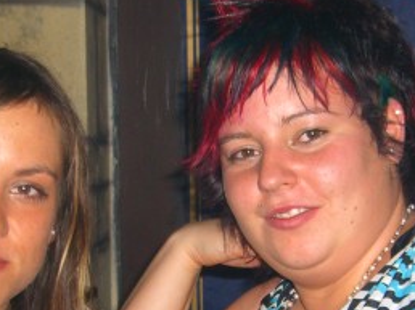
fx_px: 1413
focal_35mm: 118
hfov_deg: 16.7
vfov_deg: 12.4
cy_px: 318
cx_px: 241
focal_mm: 7.9
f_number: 2.8
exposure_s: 1/60
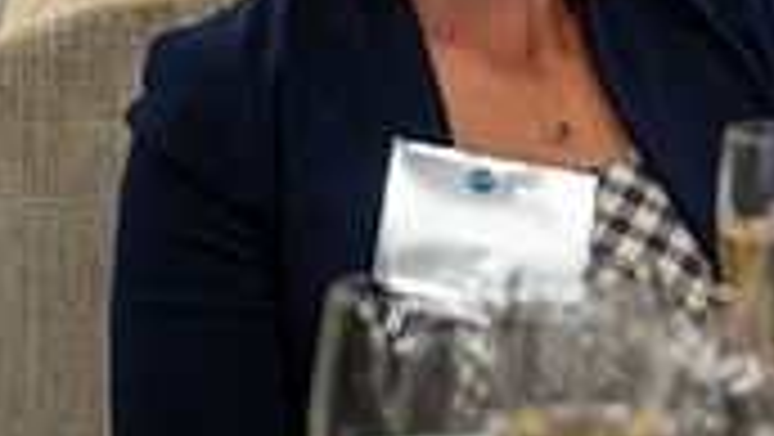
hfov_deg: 8.3
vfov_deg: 4.8
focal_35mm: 254
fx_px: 5216
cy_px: 78
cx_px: 1184
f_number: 4
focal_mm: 70
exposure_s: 1/80
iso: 2000
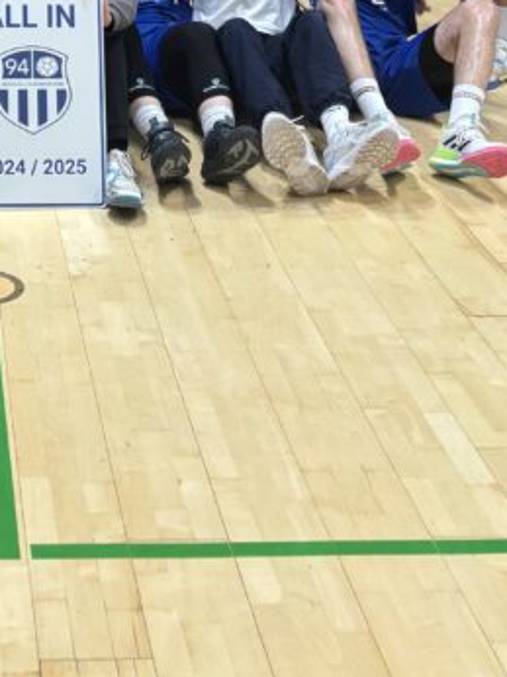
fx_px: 1506
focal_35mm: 77
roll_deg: -1.1
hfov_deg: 18.3
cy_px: -323
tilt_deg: -3.5
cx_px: -65
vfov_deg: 21.5
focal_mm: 5.96
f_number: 1.6
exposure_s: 1/50
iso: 100
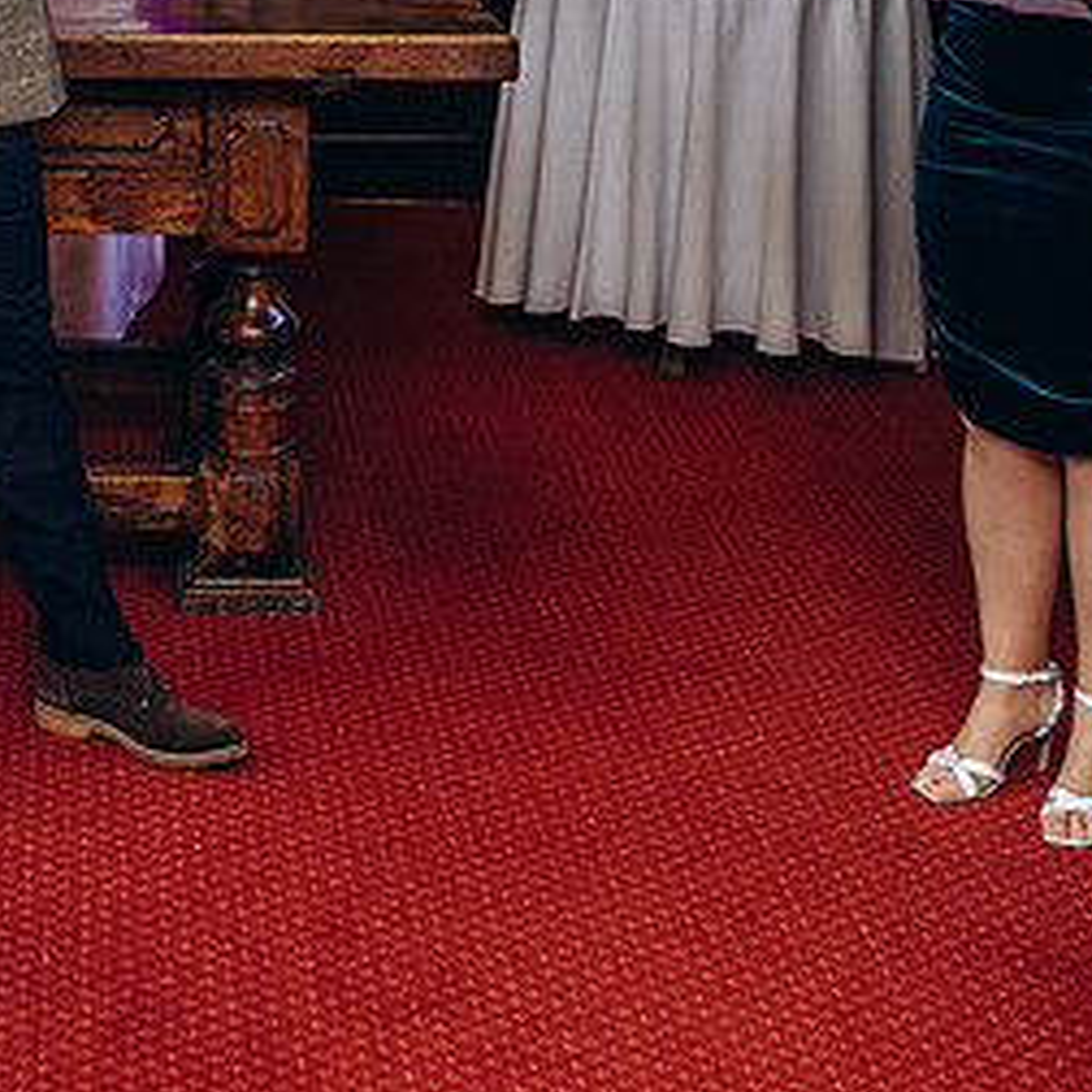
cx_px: -9
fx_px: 3284
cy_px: 97
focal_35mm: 92
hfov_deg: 18.4
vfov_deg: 18.6
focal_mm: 35
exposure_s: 1/125
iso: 160
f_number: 2.5
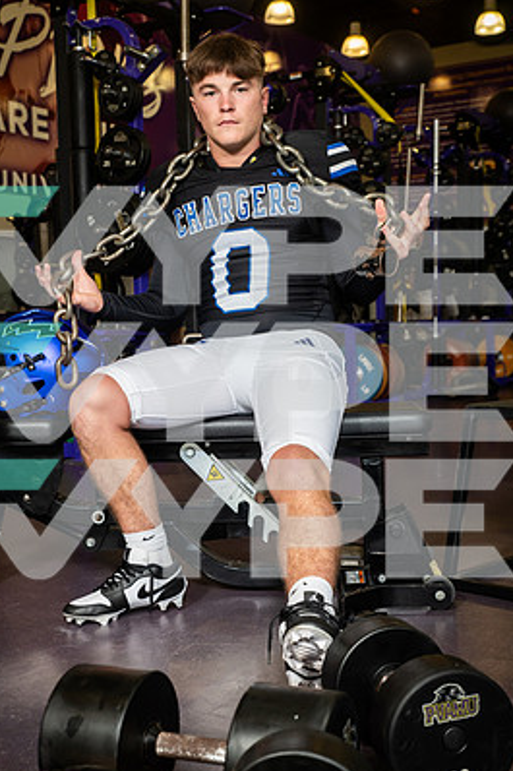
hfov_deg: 26.0
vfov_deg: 38.2
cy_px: 384
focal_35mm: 52
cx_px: 232
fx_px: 1112
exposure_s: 1/250
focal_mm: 46
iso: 500
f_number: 5.6
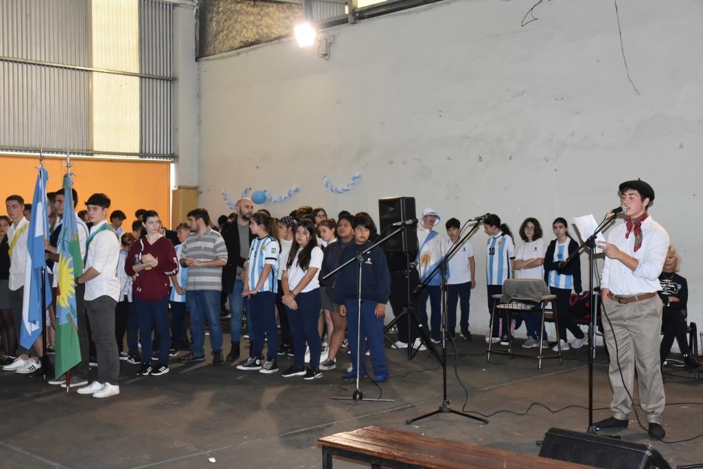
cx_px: 352
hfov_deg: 43.6
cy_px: 234
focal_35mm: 45
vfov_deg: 29.9
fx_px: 879
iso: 1600
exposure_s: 1/80
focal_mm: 30
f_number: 5.6
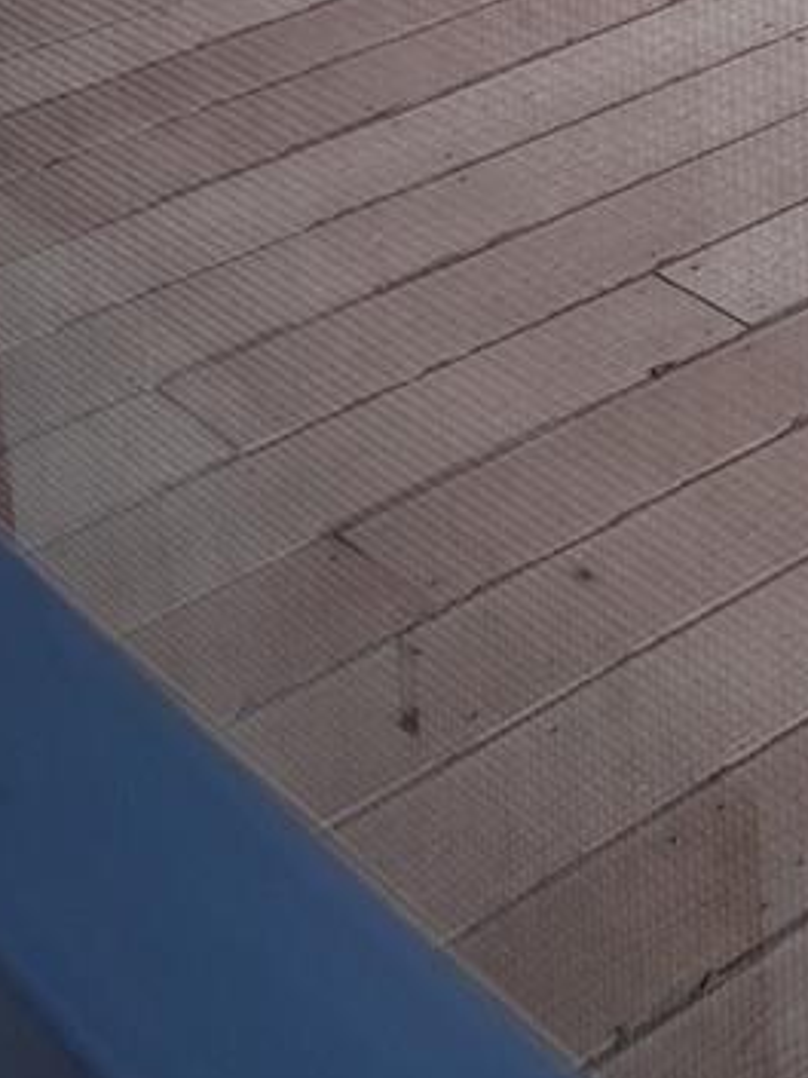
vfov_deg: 18.4
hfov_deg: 15.3
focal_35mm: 92
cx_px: 1050
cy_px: -640
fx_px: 2863
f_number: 1.8
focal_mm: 4
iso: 40
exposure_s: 1/100
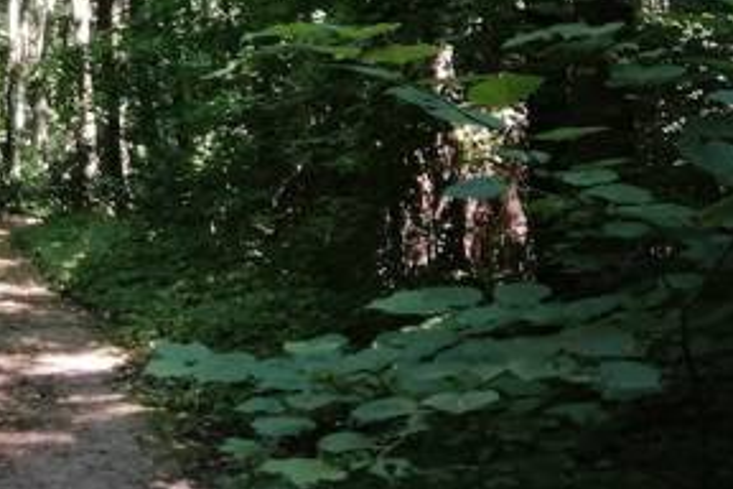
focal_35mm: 75
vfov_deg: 17.1
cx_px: -112
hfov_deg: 24.8
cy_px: -150
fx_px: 1527
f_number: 1.8
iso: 80
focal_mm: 4
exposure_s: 1/60
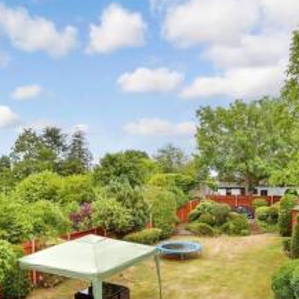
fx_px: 274
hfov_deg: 57.3
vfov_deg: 56.1
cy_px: 199
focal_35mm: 28
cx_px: 153
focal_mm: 10
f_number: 8
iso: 160
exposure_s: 1/125
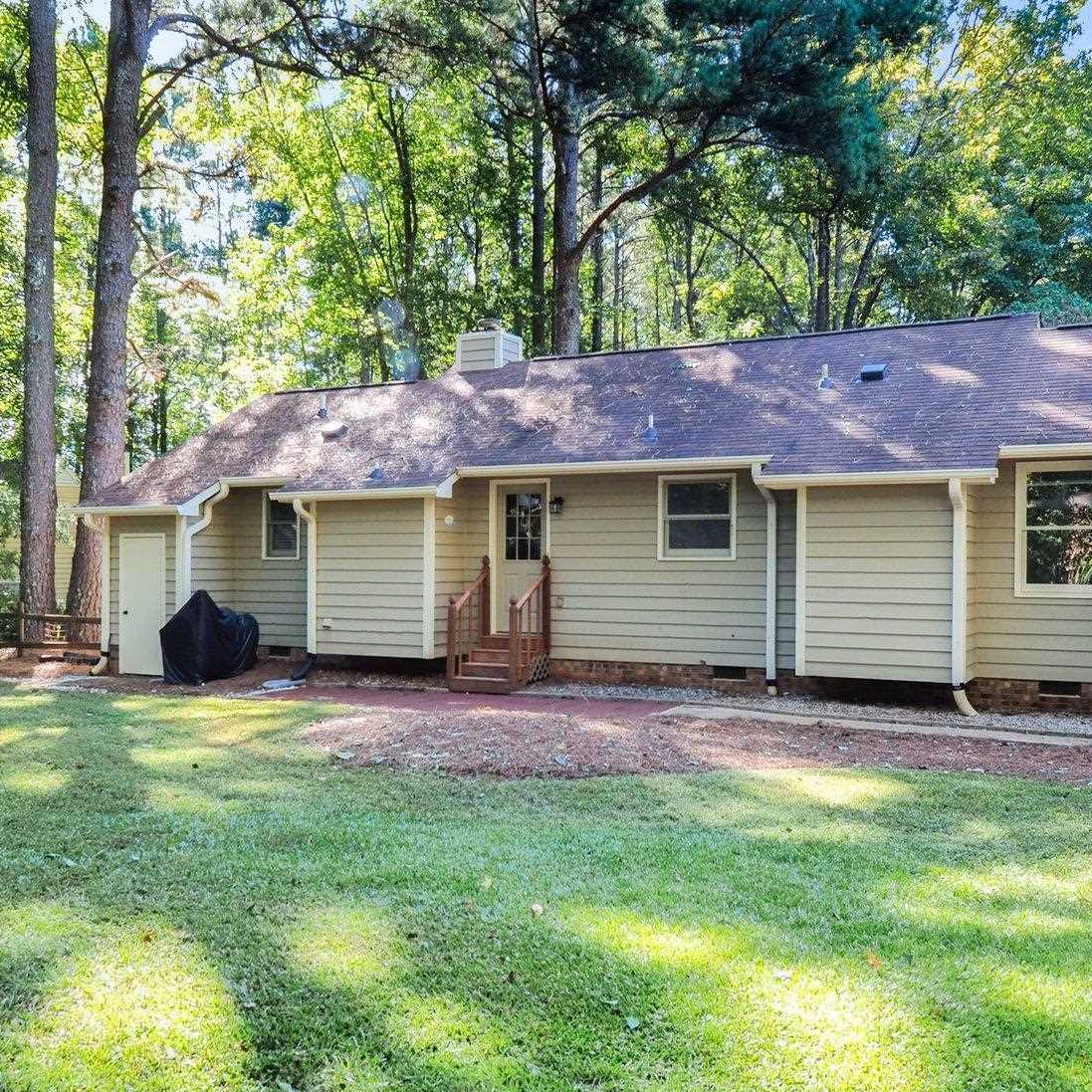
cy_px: 605
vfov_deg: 49.7
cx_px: 485
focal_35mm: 33
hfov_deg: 49.6
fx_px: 1178
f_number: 5
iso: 100
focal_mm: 10
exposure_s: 1/40
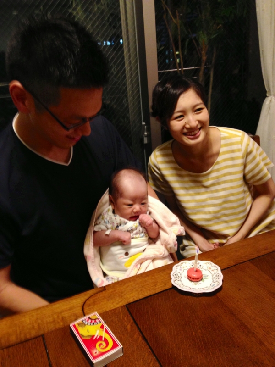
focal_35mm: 33
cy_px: 184
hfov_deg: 42.9
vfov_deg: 55.4
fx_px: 350
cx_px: 138
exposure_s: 1/20
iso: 160
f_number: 2.4
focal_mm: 4.13
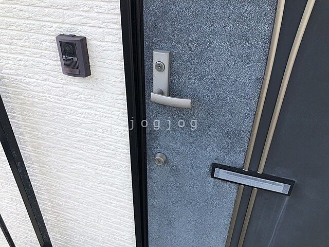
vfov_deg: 49.7
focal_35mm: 28
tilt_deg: -31.5
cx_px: 164
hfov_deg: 63.4
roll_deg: -1.5
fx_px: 266
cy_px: 124
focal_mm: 3.99
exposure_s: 1/417
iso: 20
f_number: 1.8
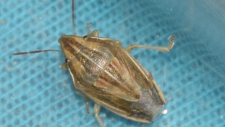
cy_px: 64
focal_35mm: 136
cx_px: 114
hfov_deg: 15.8
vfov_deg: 8.9
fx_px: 808
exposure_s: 1/160
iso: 100
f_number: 11
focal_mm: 85
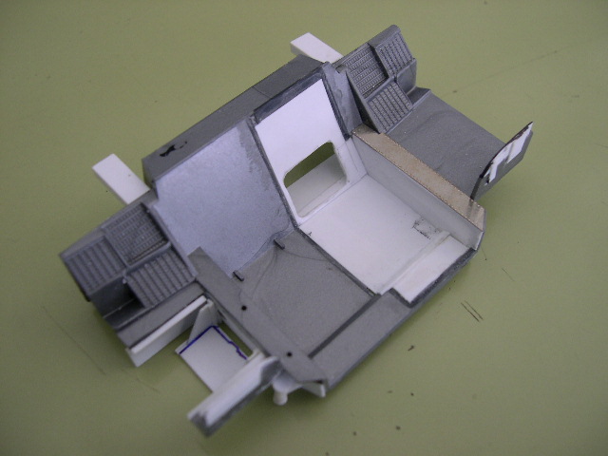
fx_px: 667
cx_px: 304
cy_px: 228
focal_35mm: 38
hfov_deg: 49.0
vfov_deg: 37.7
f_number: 2.8
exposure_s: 1/20.3
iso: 100
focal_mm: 8
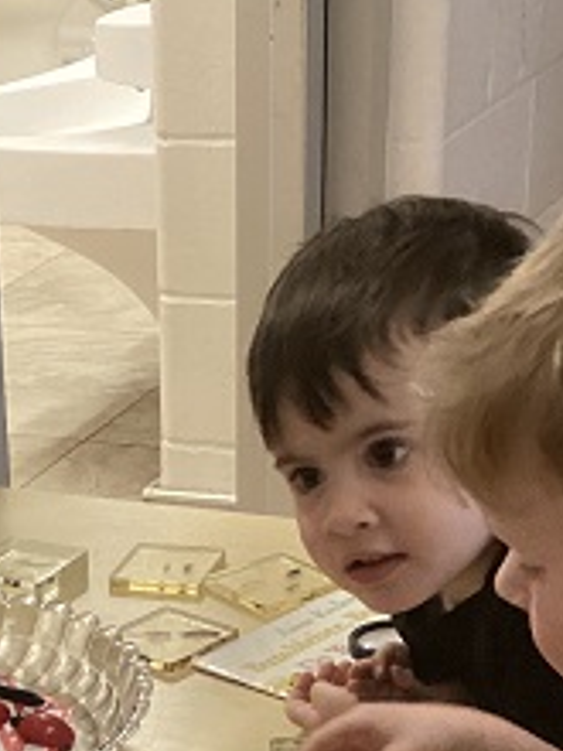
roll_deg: +7.2
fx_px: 2038
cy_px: 935
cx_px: -126
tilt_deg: -30.1
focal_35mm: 94
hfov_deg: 15.1
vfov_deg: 19.5
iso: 320
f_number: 2.4
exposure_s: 1/60
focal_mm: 3.3
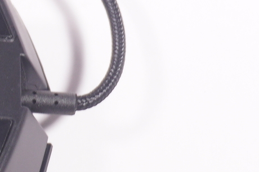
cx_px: -263
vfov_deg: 4.5
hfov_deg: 6.6
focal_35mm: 302
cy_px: 83
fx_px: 2169
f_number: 5.6
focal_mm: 37
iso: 200
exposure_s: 1/13
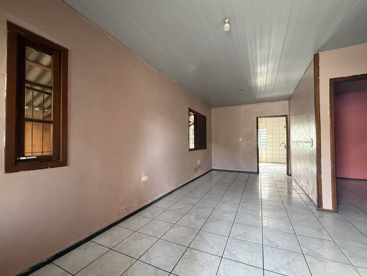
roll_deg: -0.2
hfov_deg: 98.1
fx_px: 159
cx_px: 190
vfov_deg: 81.7
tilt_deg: +1.9
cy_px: 140
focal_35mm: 15
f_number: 2.2
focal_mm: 2.22
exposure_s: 1/60
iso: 400
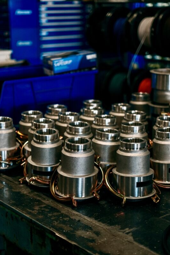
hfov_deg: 21.2
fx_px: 453
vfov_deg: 31.4
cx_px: 81
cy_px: 147
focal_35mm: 64
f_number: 1.4
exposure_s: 1/250
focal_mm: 33
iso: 250
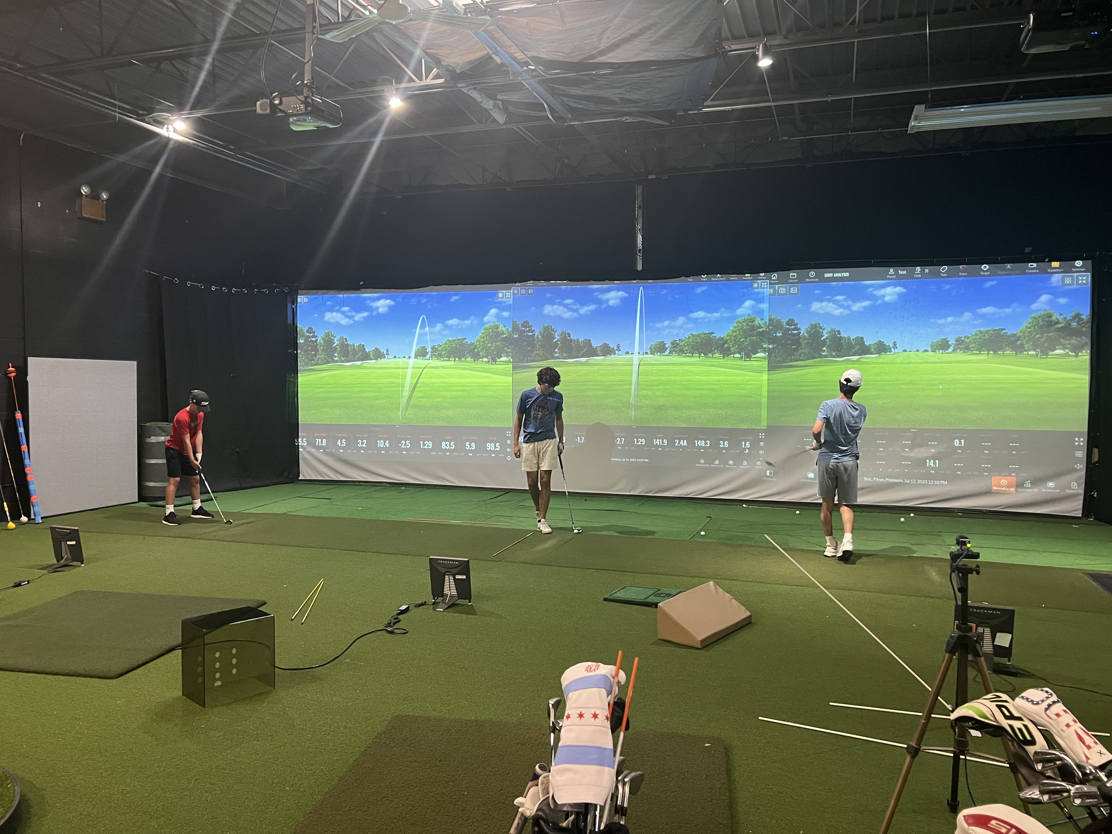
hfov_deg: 67.3
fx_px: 835
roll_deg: -0.2
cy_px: 417
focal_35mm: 26
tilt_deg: -2.9
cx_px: 556
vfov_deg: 53.1
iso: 400
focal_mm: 5.7
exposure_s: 1/40
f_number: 1.5
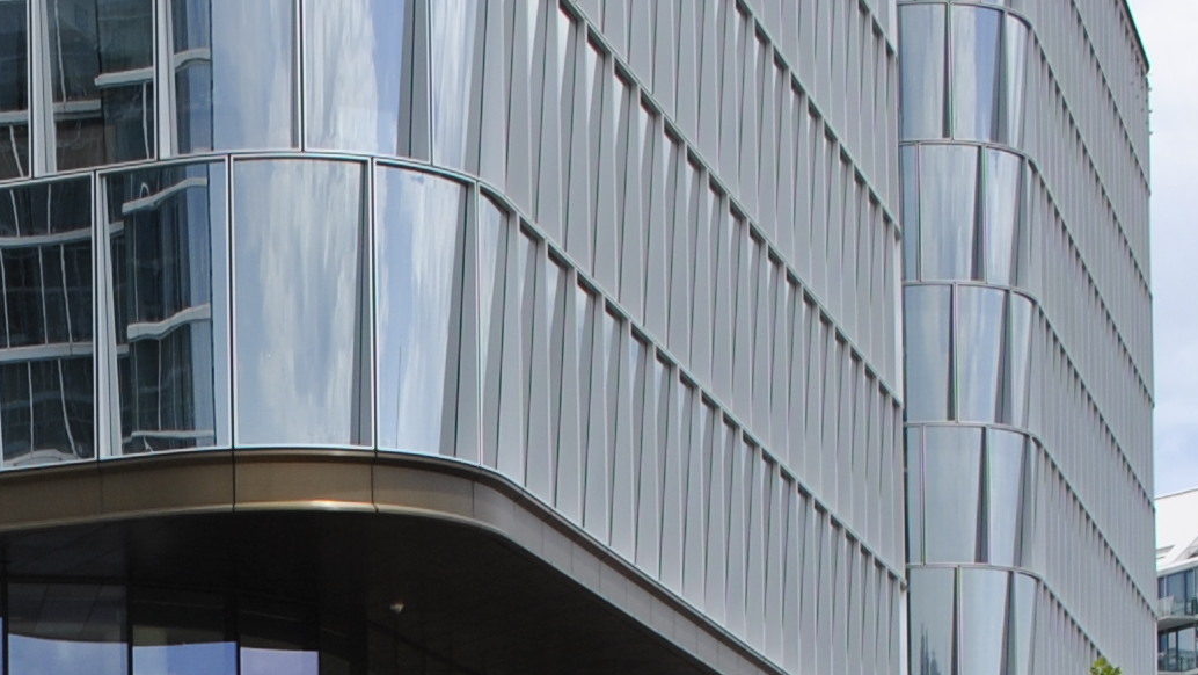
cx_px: -158
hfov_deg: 19.2
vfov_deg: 10.5
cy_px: 1326
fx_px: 3368
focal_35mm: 106
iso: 100
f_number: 5.6
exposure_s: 1/500
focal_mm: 18
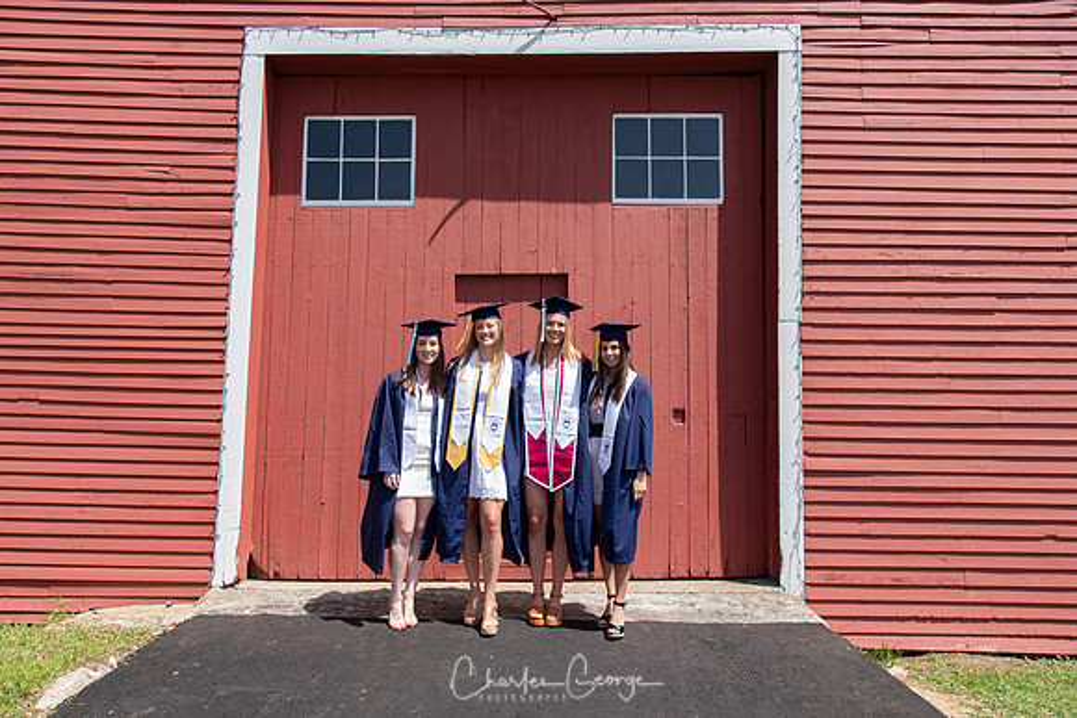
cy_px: 359
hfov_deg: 67.3
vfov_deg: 47.9
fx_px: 809
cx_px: 538
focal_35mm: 27
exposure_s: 1/250
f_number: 5.6
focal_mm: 18
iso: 100
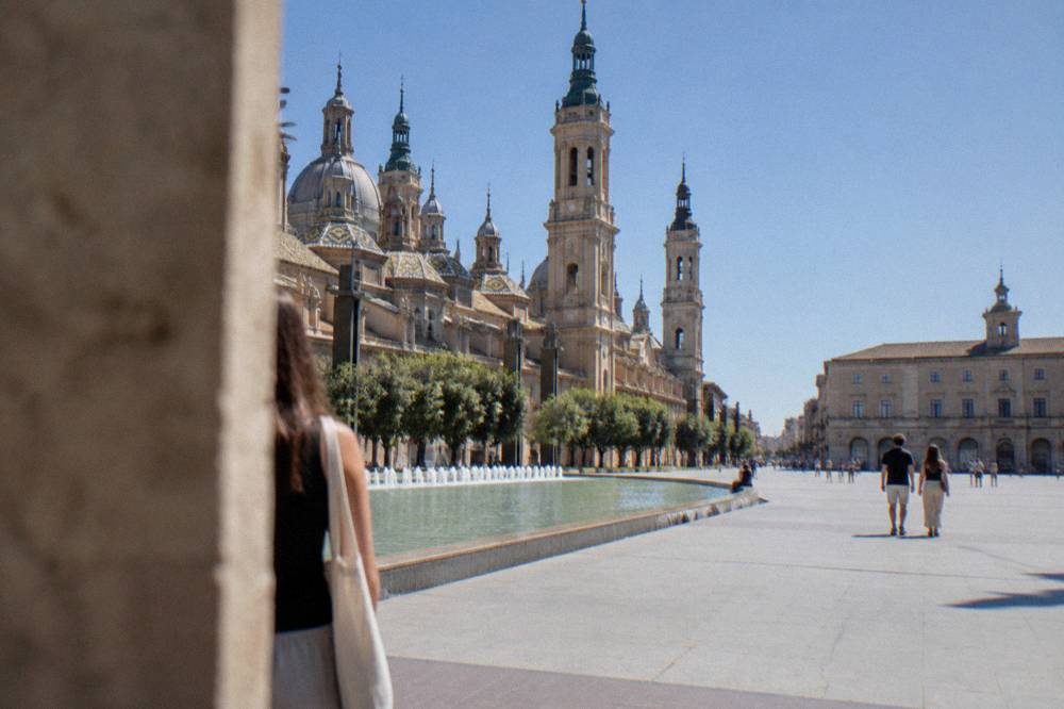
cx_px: 532
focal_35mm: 49
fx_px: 1448
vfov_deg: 27.5
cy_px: 354
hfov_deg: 40.4
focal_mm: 49
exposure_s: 1/640
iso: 400
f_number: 5.6
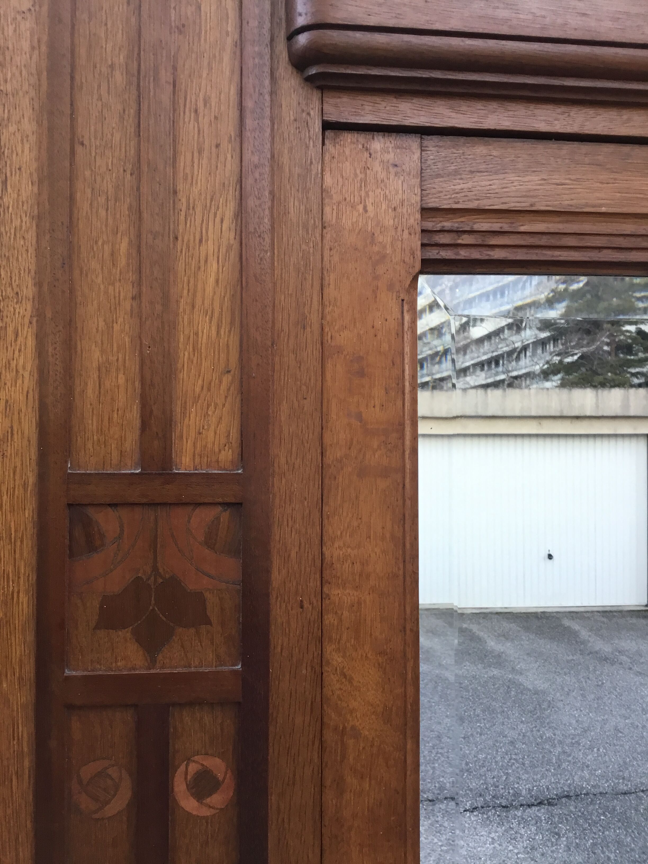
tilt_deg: +2.6
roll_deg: +0.4
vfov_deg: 58.4
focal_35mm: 31
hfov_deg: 45.4
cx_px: 324
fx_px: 774
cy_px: 432
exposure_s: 1/33
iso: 25
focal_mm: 3.3
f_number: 2.4
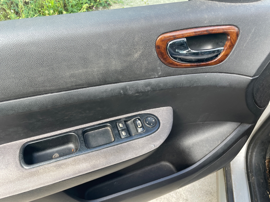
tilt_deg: -55.3
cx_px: 135
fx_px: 203
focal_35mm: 26
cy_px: 101
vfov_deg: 53.1
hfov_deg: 67.3
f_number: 1.6
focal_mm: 4.2
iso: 32
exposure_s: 1/121
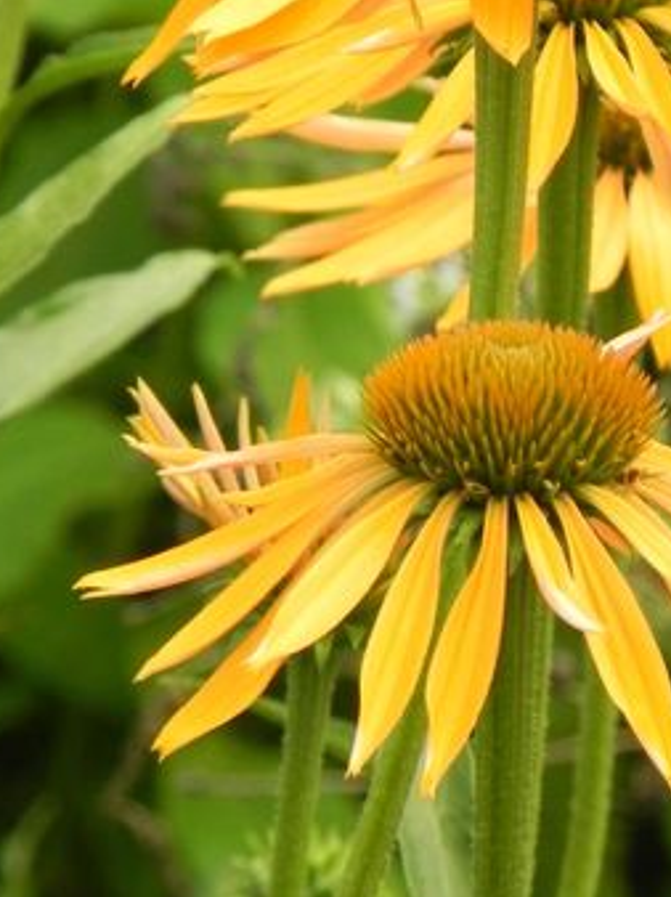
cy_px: -48
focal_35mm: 1006
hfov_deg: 1.5
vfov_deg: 2.0
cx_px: 268
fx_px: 26033
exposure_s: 1/160
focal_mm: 75.7
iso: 160
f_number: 5
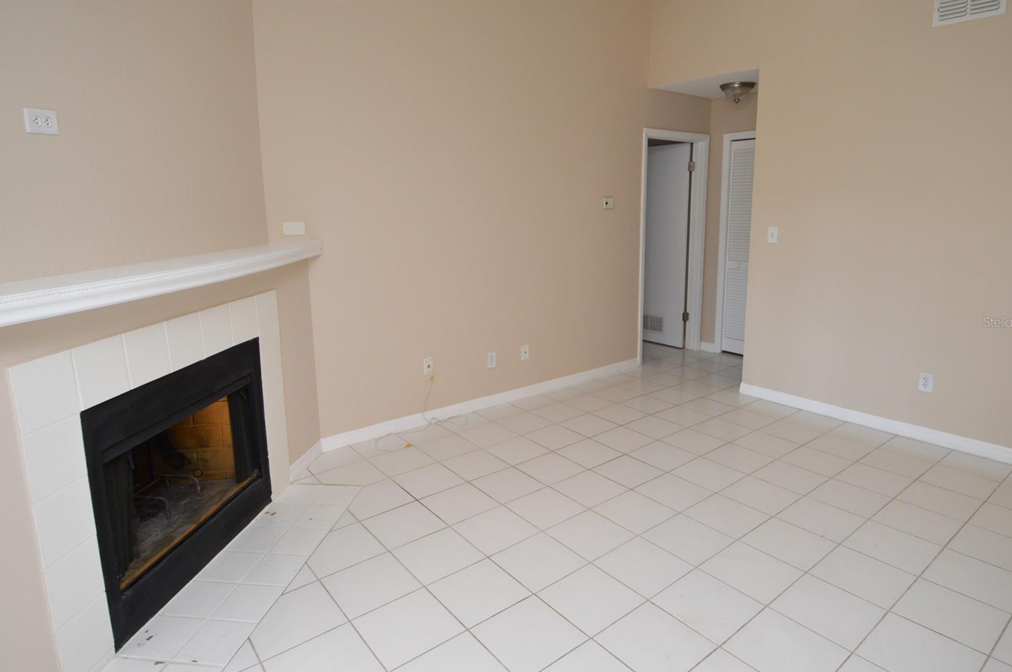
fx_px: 533
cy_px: 322
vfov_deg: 64.4
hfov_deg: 87.0
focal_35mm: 19
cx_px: 509
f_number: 4
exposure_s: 1/60
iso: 500
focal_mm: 12
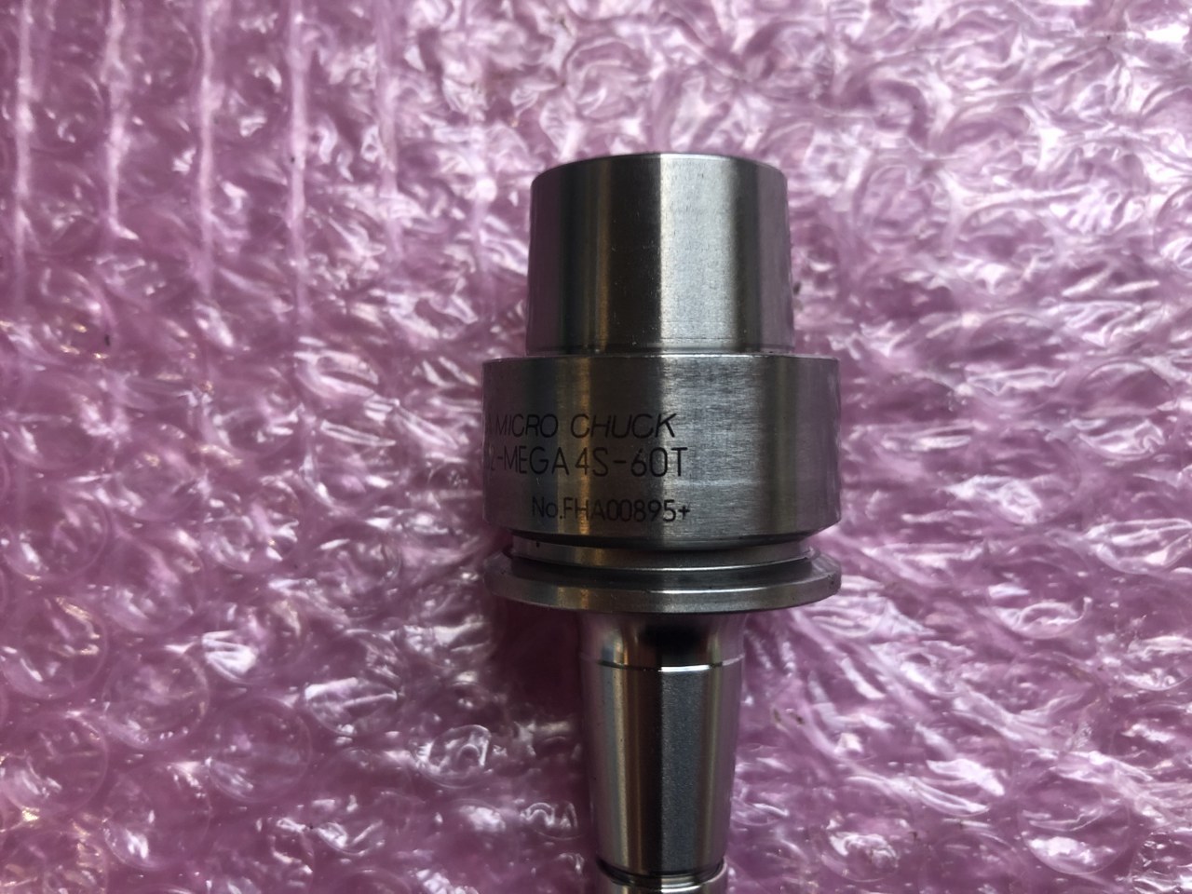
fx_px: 964
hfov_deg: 63.4
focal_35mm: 28
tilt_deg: -79.3
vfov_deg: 49.7
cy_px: 447
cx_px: 596
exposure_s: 1/20
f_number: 1.8
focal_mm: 3.99
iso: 40
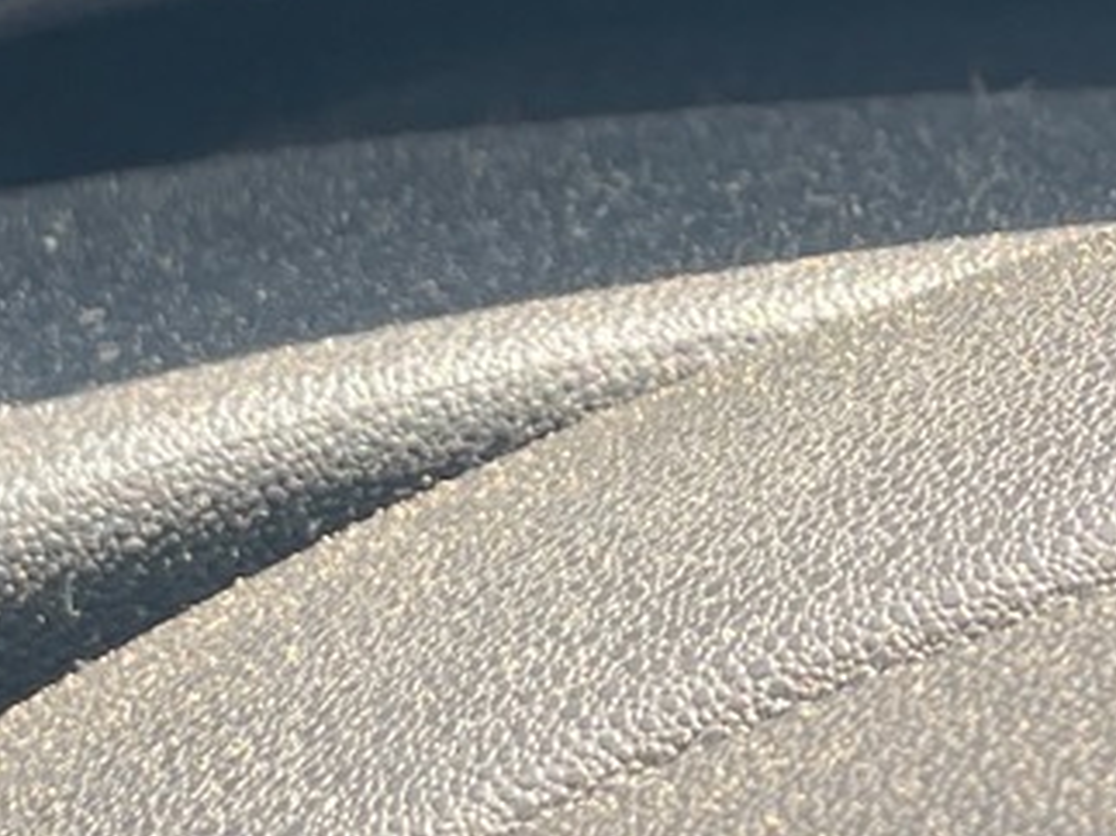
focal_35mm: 145
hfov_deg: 13.6
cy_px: -200
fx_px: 4673
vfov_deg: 10.1
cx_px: 760
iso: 32
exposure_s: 1/325
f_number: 1.6
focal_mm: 4.2
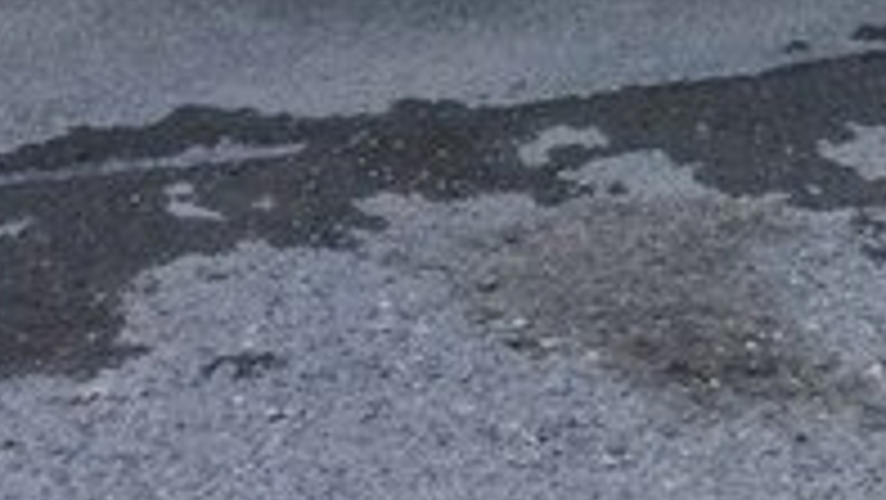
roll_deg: -2.0
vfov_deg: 10.5
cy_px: -511
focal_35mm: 106
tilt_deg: -10.0
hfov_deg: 19.7
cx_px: 837
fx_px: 2491
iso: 32
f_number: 2.2
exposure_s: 1/345
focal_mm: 4.15
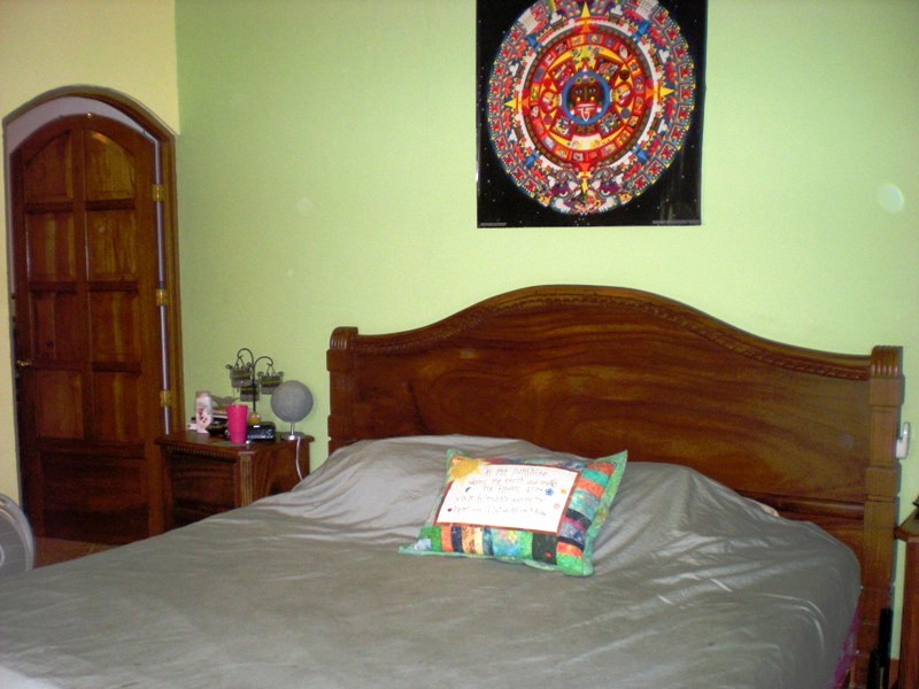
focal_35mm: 38
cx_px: 460
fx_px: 1009
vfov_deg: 37.7
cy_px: 344
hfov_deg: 49.0
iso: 318
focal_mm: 6.3
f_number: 3.1
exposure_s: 1/60
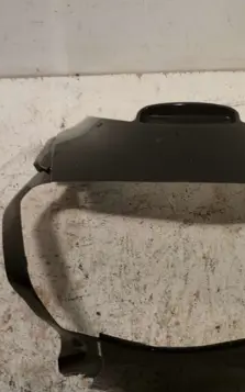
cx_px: 180
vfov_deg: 42.7
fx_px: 502
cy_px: 197
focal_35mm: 47
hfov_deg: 27.1
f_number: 2.8
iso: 80
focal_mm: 5.5
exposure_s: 1/30
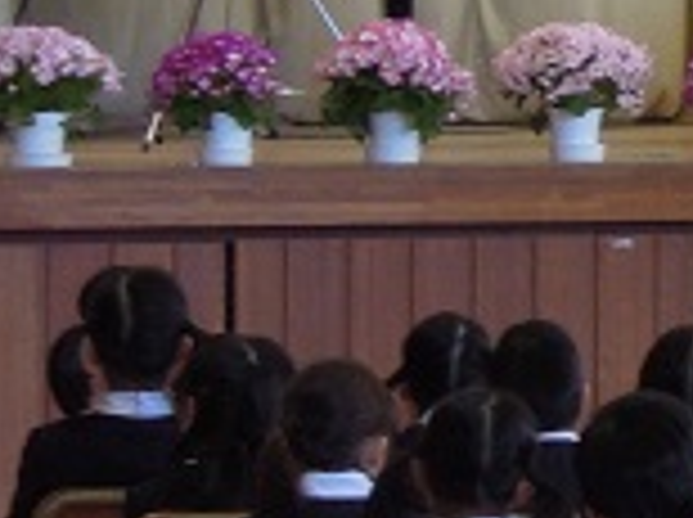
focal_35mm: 361
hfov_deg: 5.4
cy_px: -252
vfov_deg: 4.1
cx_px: 1424
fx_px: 7216
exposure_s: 1/30
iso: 400
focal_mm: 15.2
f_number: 5
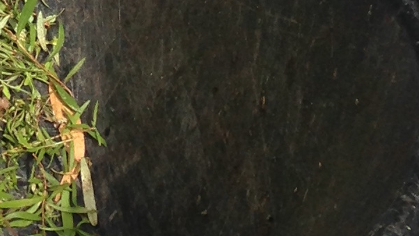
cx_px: -77
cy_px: -877
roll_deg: -1.4
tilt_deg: -13.9
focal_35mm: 195
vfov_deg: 5.2
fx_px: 2167
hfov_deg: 10.9
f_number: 2.4
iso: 50
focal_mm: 4.12
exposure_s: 1/775
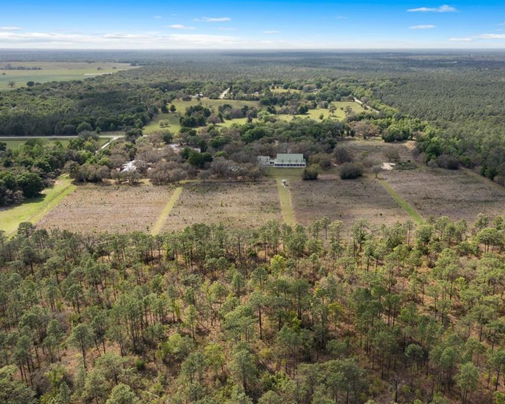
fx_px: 478
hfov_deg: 55.4
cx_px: 294
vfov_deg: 45.8
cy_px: 200
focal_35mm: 32
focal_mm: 10.26
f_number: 6.3
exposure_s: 1/320
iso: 100
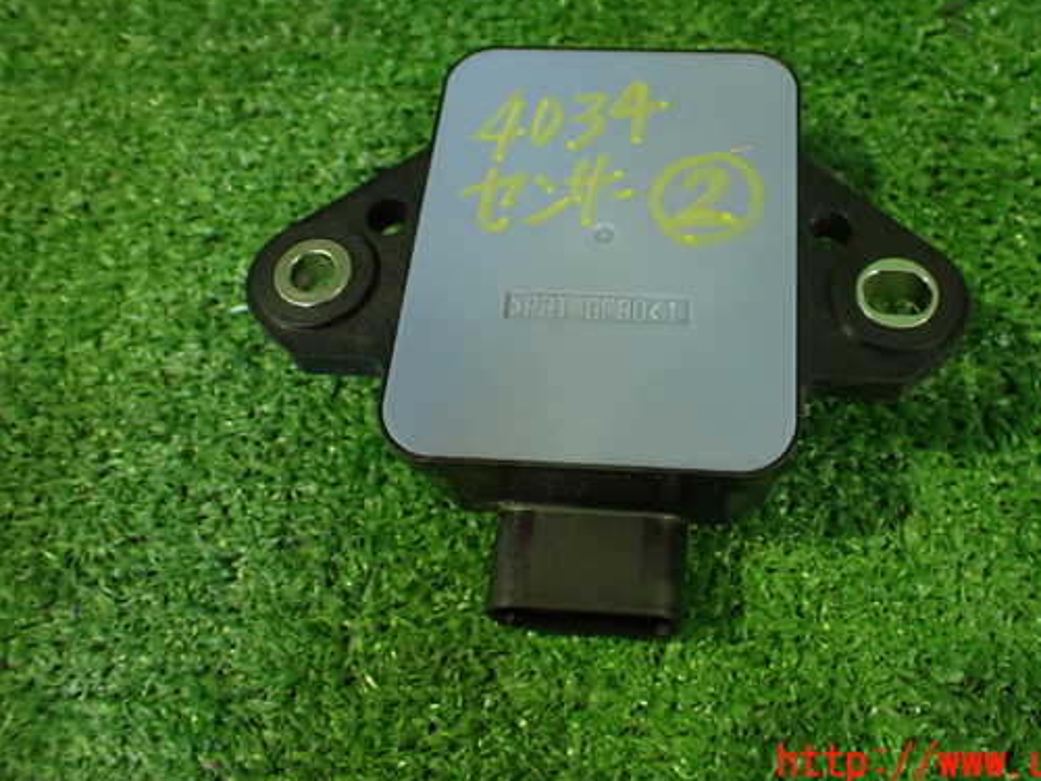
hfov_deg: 51.0
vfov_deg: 39.5
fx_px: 1083
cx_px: 623
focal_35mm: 36
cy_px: 321
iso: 800
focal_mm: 5.4
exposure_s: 1/40
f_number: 2.3
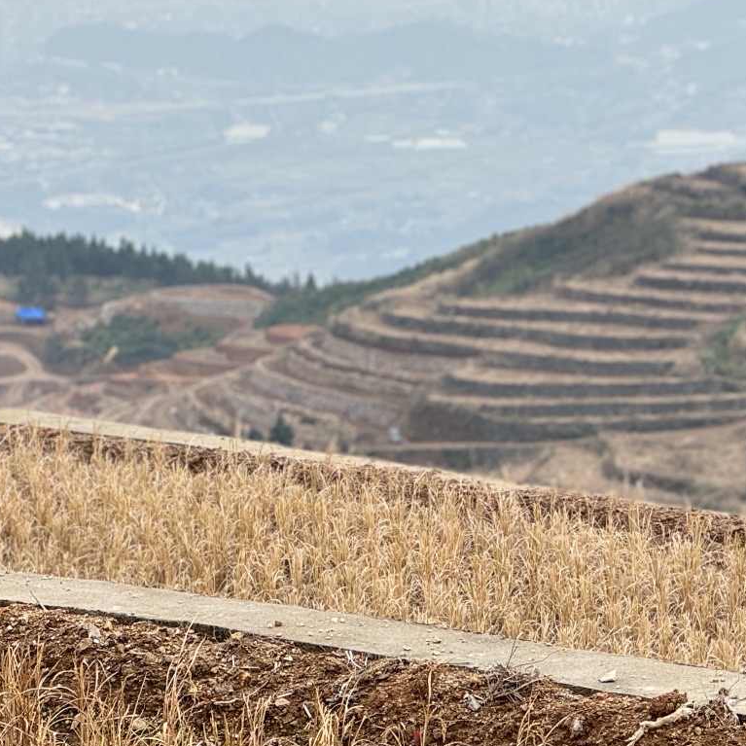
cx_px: 768
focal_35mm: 179
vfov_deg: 9.8
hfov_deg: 9.7
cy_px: 367
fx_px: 4364
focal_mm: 9
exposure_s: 1/337
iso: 25
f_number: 2.8
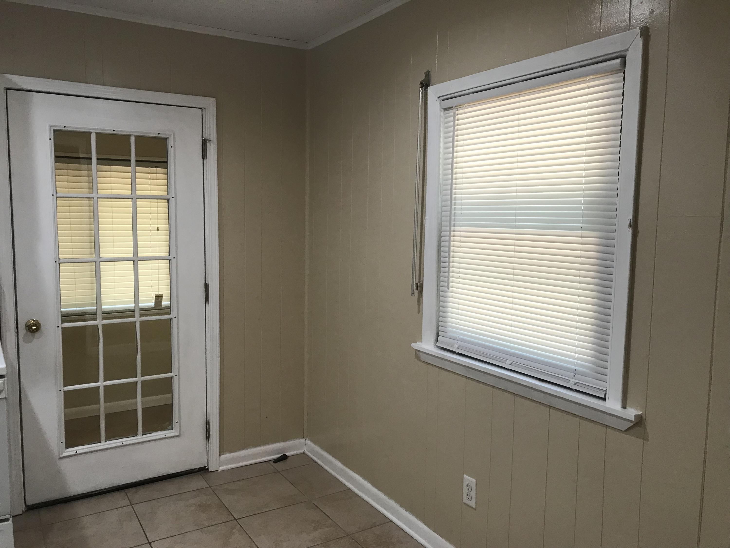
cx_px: 365
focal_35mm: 28
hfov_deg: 63.4
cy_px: 274
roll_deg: -1.9
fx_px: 590
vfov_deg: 49.7
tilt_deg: -6.1
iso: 32
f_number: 1.8
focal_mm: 3.99
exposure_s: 1/30
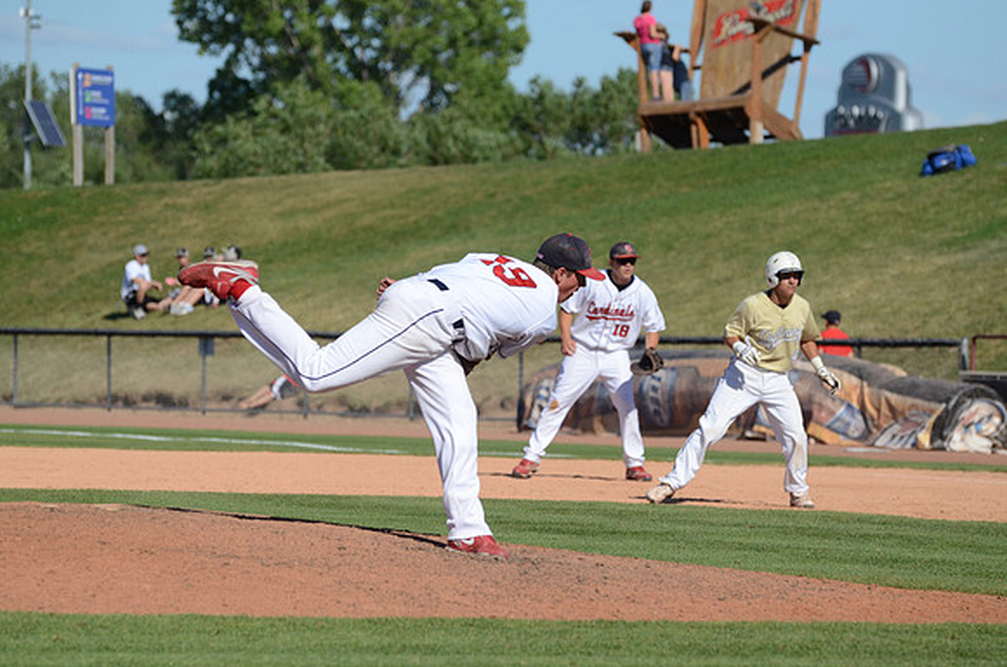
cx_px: 504
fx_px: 7536
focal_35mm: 270
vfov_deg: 5.1
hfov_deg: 7.6
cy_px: 334
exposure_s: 1/8000
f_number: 5
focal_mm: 180
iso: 800
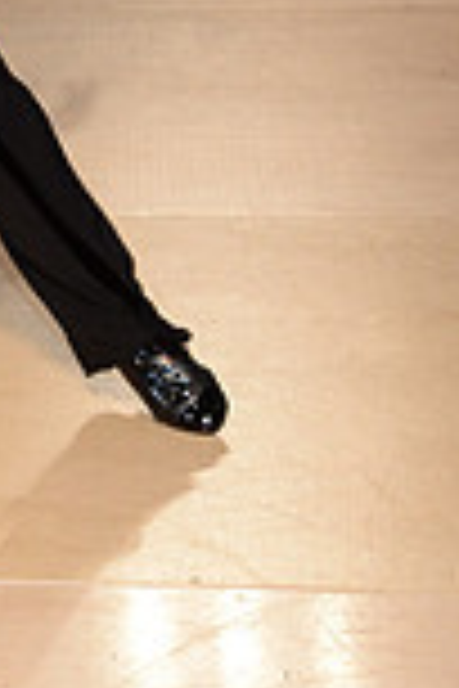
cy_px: -261
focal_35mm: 174
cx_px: -349
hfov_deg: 7.7
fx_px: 3327
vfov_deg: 11.4
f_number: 5.6
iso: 1250
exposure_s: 1/250
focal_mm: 46
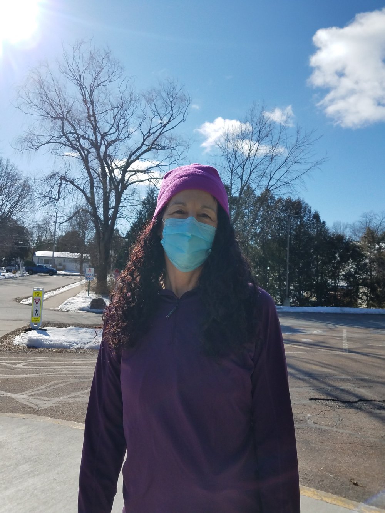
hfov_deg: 53.1
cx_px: 192
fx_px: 386
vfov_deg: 67.3
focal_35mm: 26
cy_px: 256
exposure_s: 1/3208
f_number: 1.7
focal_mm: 4.2
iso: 40
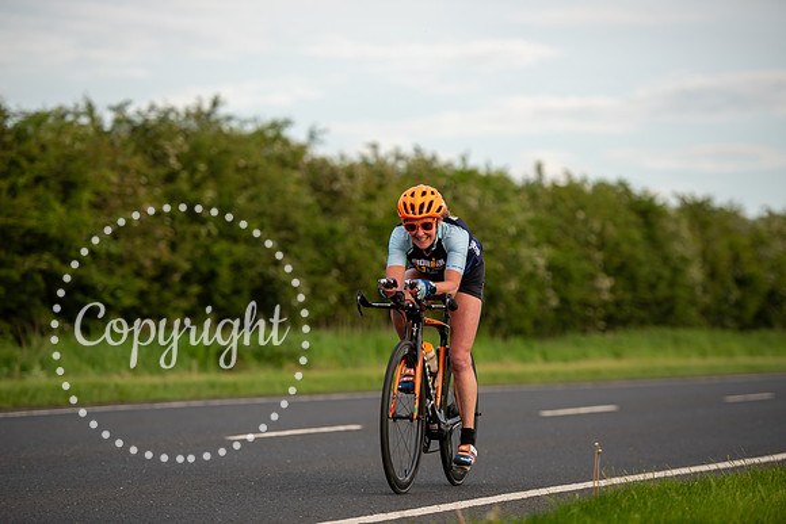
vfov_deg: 8.9
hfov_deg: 13.2
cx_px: 393
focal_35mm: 155
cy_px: 262
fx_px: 3385
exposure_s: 1/640
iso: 140
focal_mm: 155
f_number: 3.2
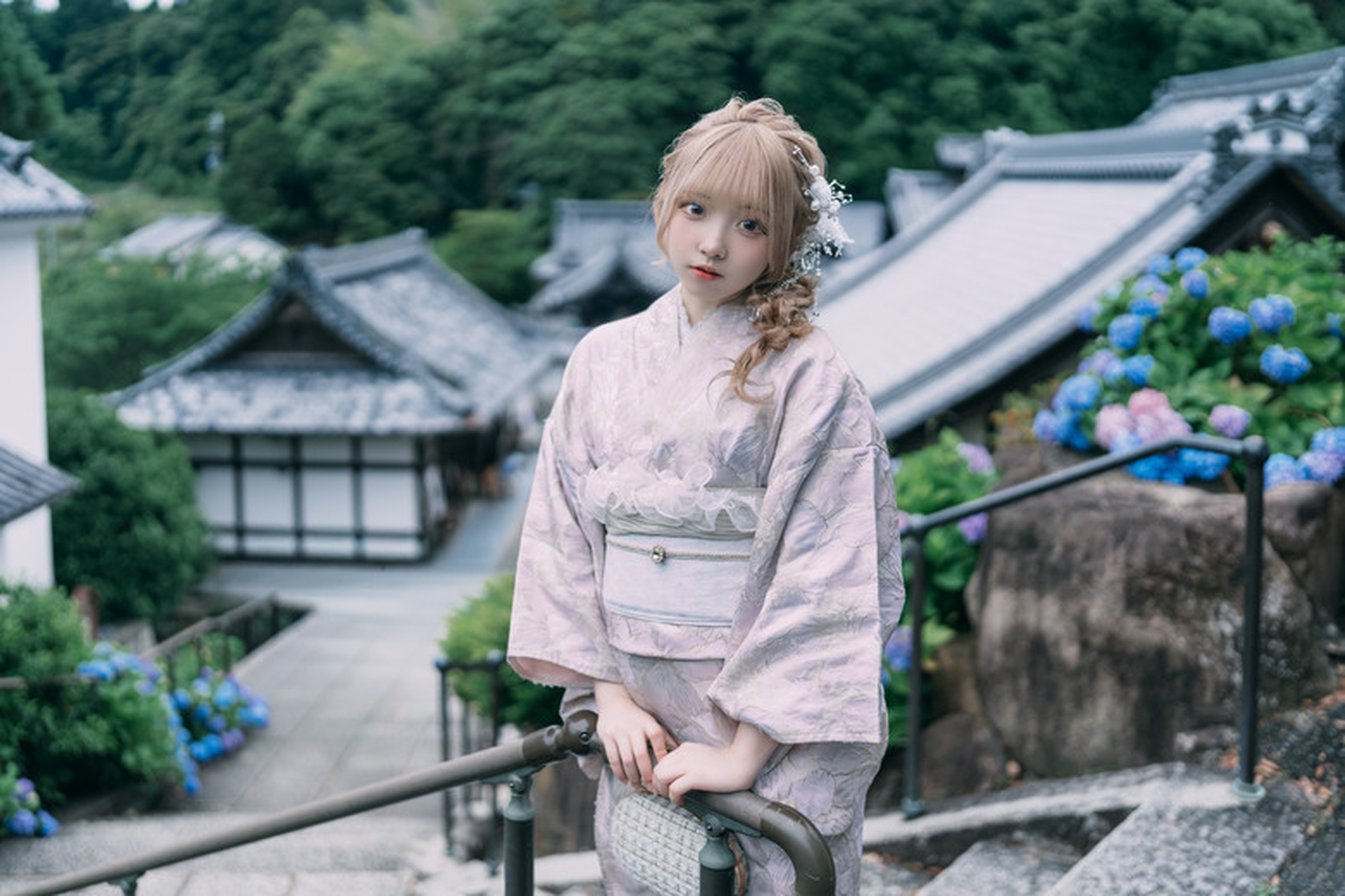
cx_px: 672
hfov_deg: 54.4
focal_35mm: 35
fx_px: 1308
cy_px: 448
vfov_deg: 37.9
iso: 64
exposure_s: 1/3200
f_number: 1.4
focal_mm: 35
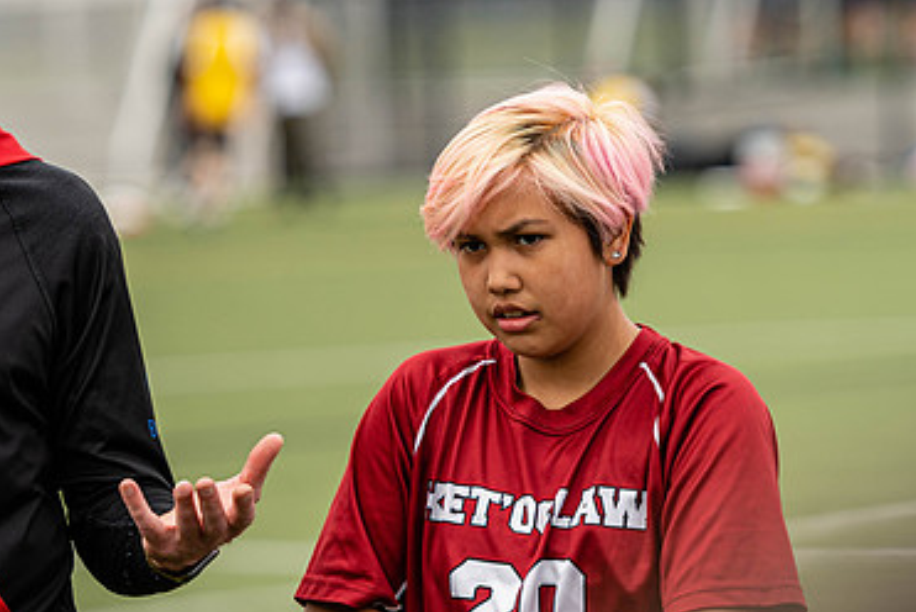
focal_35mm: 363
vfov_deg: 3.8
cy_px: 278
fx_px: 9243
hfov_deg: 5.7
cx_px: 212
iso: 110
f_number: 3.2
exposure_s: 1/1000
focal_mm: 155
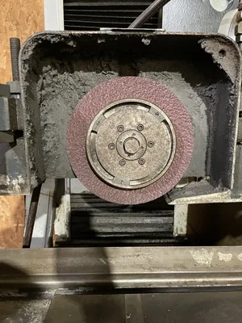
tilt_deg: -11.7
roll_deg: +0.1
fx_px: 242
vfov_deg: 67.3
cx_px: 121
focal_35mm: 26
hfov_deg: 53.1
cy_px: 162
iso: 800
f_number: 1.6
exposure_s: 1/30
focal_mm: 4.2
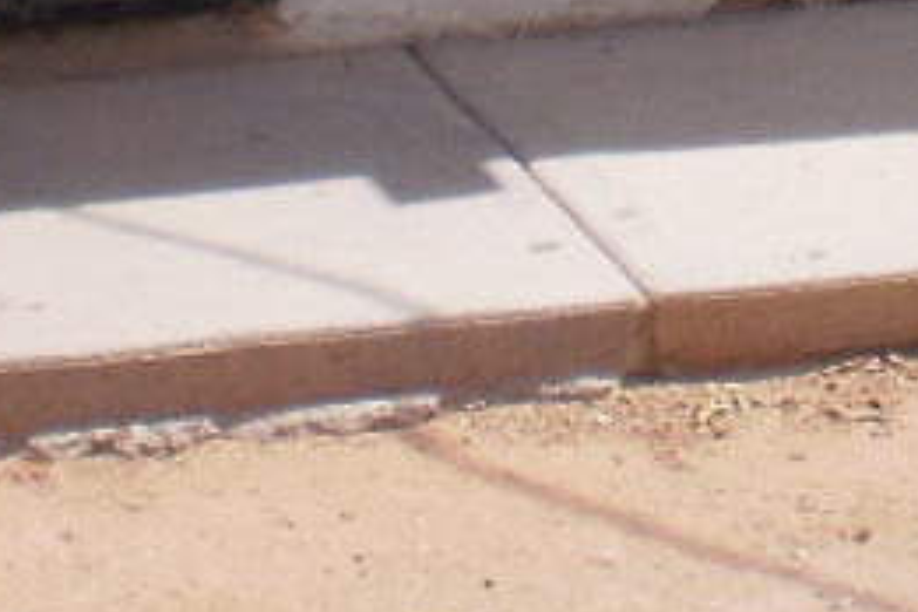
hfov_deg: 10.6
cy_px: -1059
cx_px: 682
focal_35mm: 194
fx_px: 4947
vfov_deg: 6.6
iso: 100
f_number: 4.6
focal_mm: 6.3
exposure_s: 1/1000
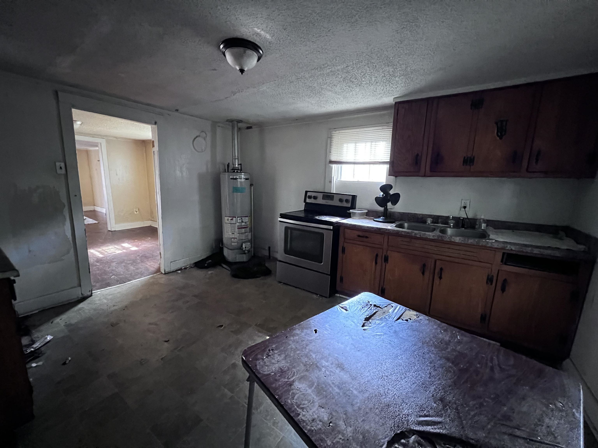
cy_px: 224
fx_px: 225
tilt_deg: -10.0
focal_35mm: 13
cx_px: 299
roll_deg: -1.1
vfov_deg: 89.9
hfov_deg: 106.2
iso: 1000
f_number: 1.8
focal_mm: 1.57
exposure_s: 1/41
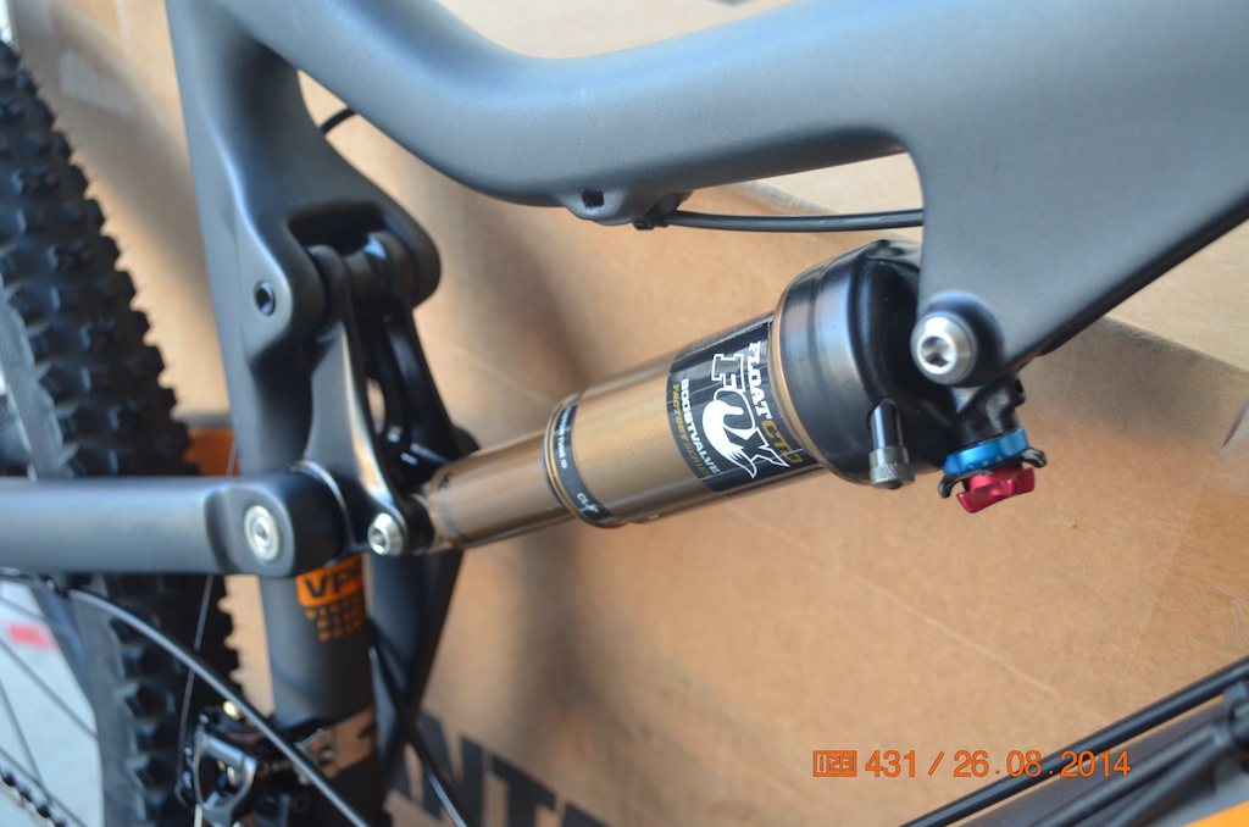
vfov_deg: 30.7
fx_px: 1506
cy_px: 414
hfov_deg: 45.0
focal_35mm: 44
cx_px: 624
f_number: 4.5
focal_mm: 29
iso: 800
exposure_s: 1/50
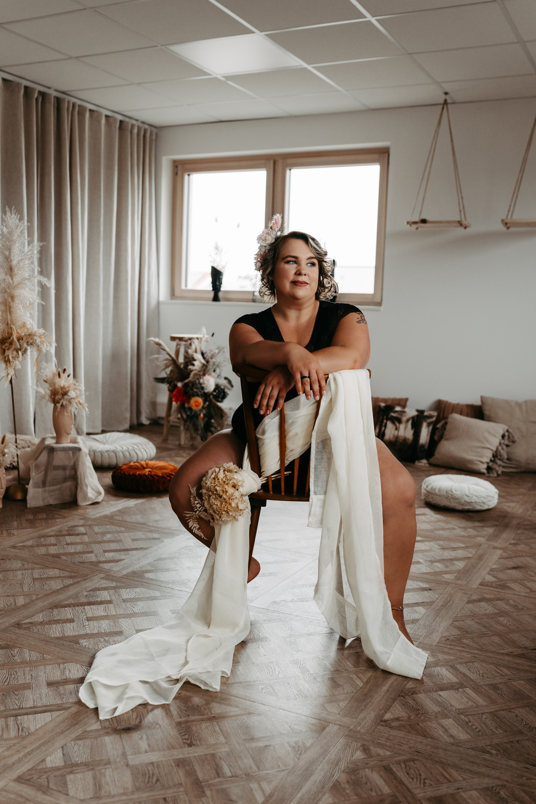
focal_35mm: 35
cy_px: 402
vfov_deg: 54.4
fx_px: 782
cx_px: 268
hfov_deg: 37.9
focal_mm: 35
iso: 640
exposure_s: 1/160
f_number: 2.8
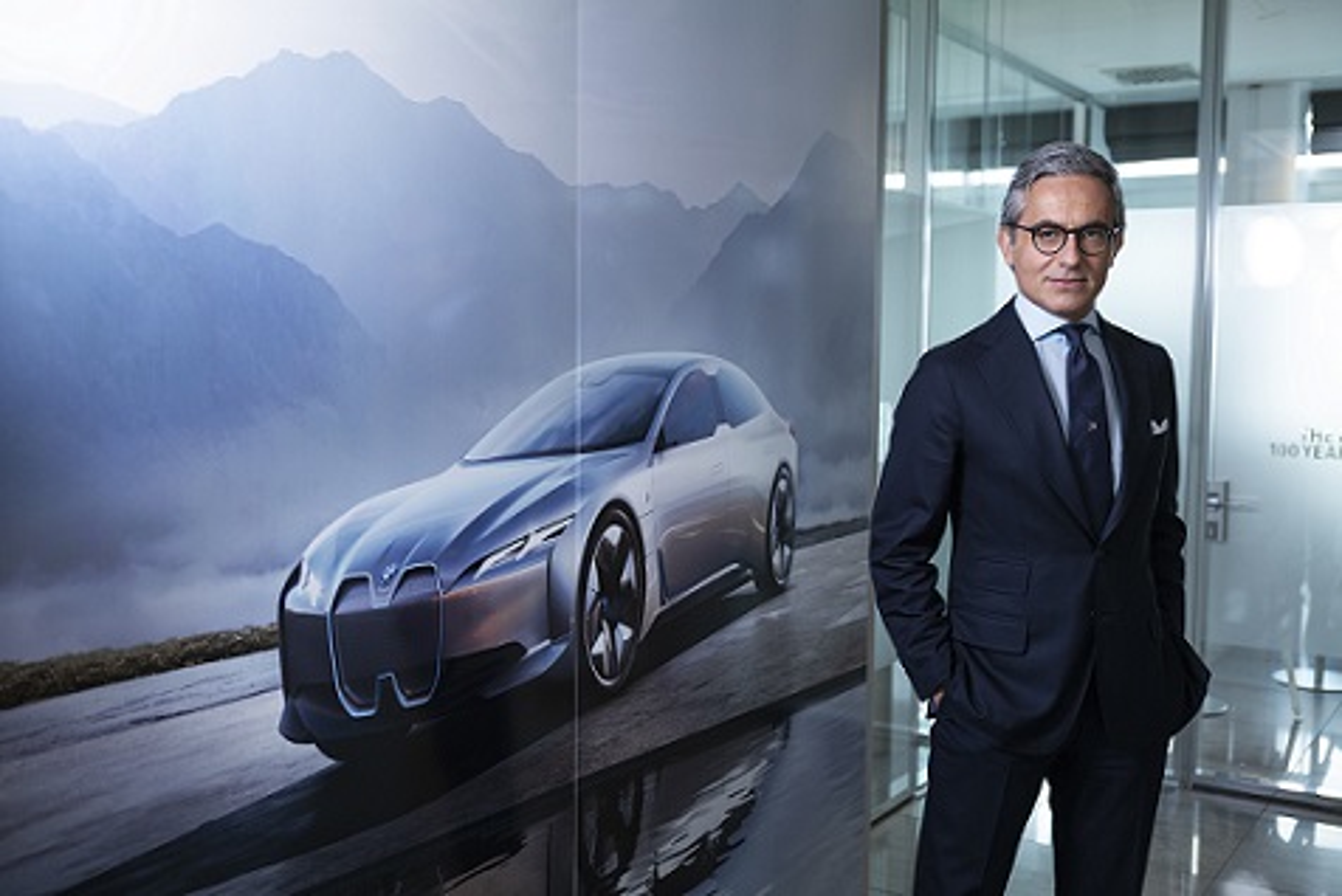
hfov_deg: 49.5
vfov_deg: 34.3
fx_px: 1455
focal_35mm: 39
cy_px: 448
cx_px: 671
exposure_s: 1/125
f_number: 3.3
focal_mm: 39
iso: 500
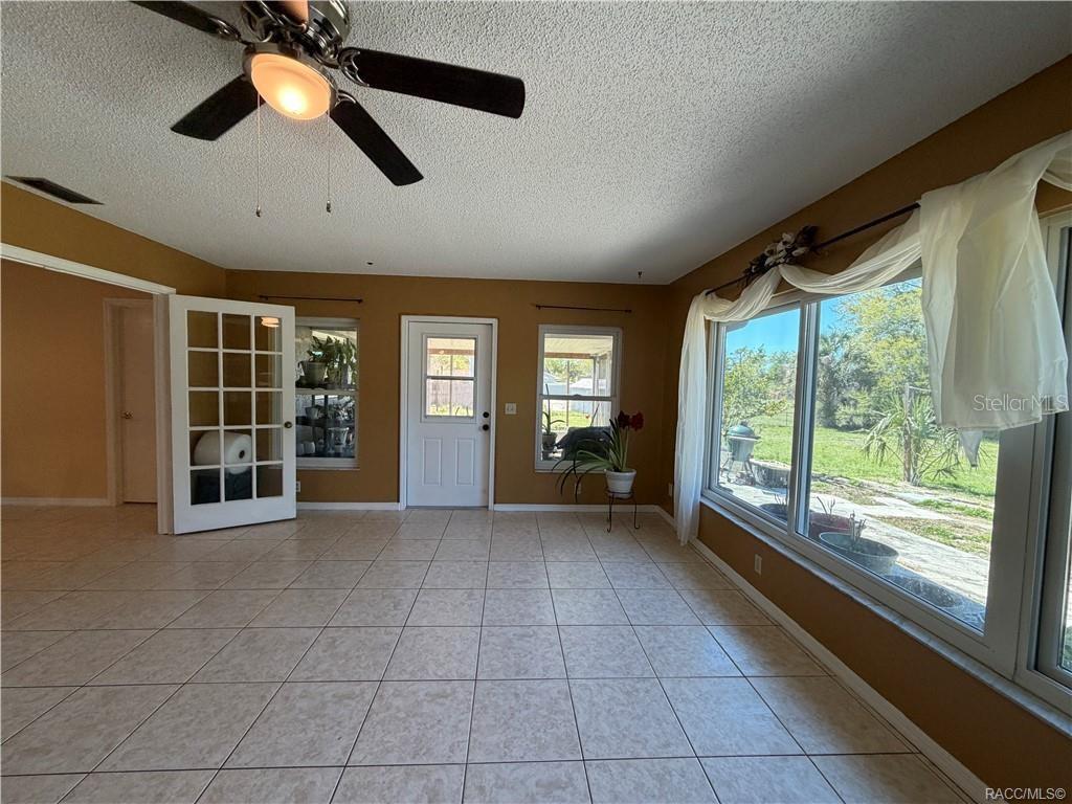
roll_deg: -1.1
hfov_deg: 102.1
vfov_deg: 85.7
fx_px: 434
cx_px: 536
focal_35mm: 14
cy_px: 402
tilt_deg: -3.3
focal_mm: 2.22
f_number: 2.2
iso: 160
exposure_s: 1/120
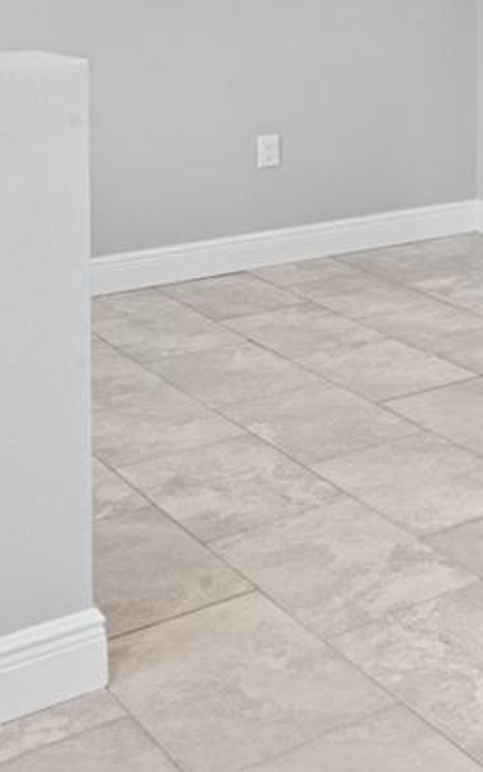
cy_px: -17
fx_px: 1326
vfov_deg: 30.0
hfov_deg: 15.4
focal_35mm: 63
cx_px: 1035
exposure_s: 1/2.5
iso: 1600
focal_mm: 16
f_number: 20
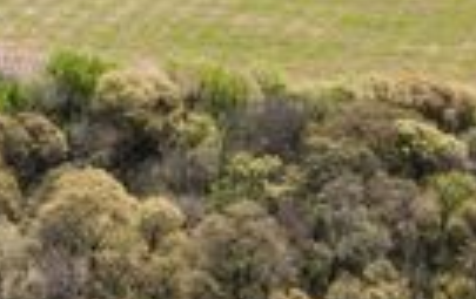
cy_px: -114
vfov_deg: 13.4
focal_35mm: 94
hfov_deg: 21.5
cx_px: 39
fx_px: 1222
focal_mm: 4.5
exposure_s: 1/500
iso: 110
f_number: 2.8
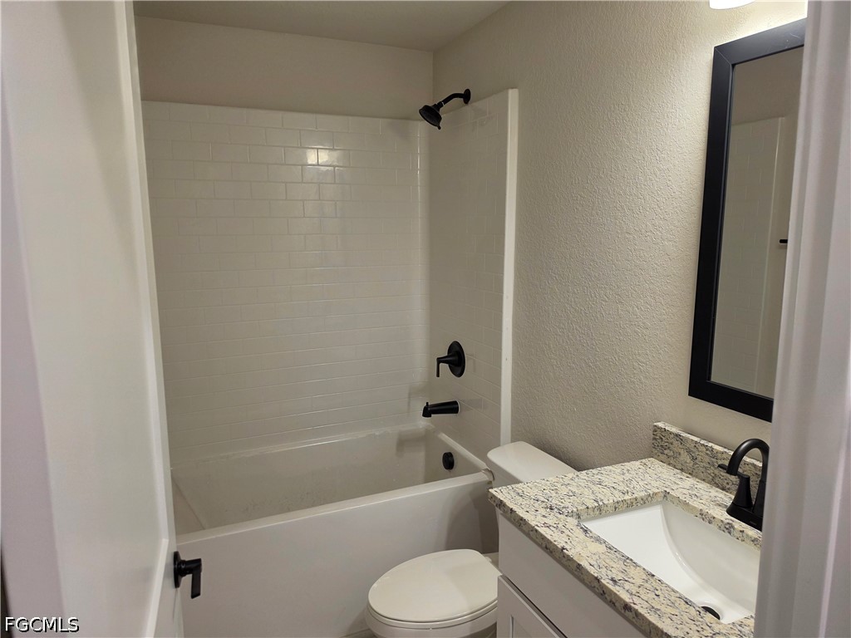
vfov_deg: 58.9
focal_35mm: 23
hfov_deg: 73.9
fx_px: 565
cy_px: 319
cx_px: 426
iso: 100
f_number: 1.4
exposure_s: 1/120
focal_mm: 6.5
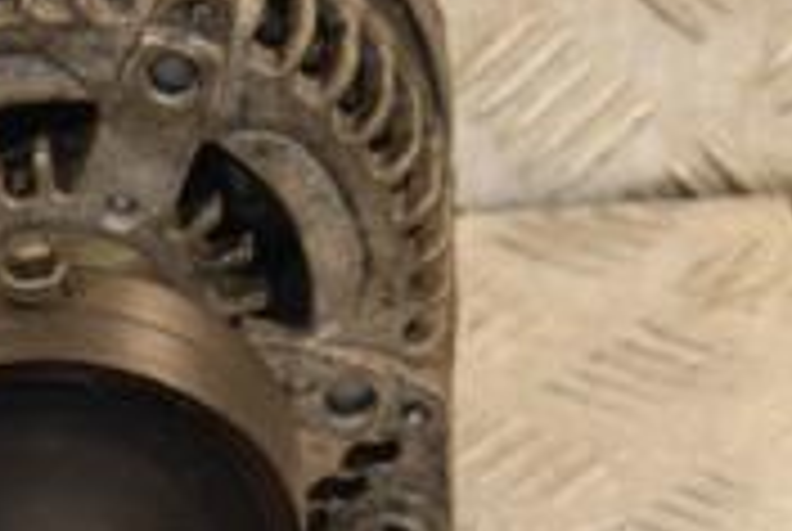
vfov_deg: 4.1
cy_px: 441
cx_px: 68
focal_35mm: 337
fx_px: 7426
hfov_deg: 6.1
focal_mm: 66
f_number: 5.3
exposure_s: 1/160
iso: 800
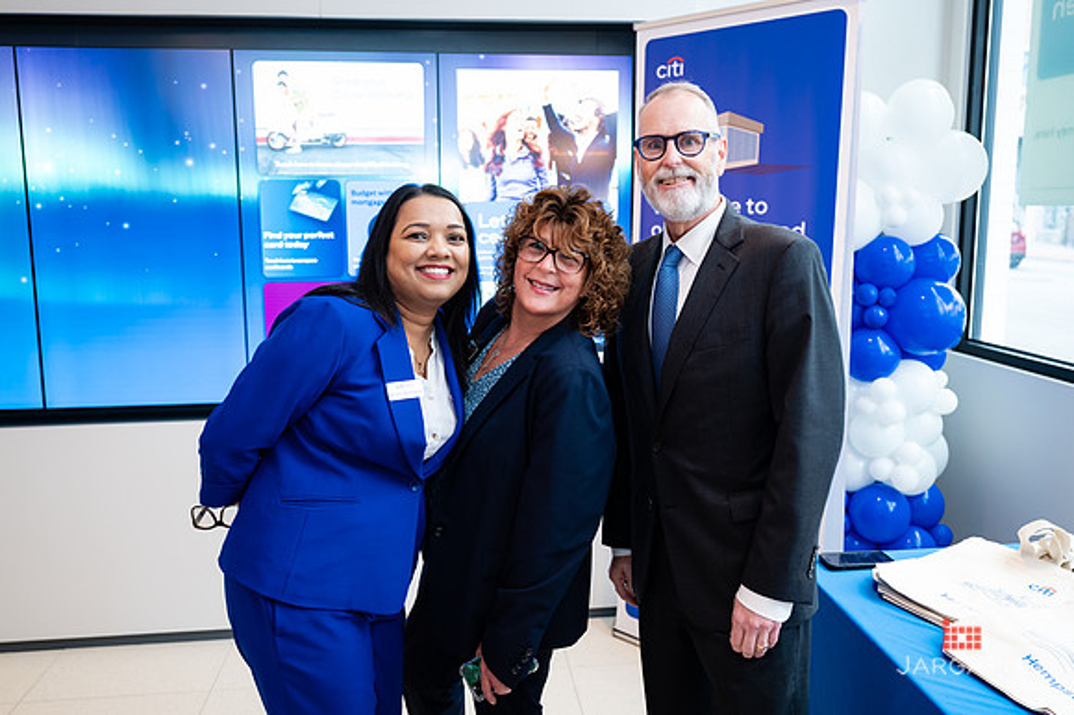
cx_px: 537
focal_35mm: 31
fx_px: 917
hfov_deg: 60.7
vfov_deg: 42.6
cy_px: 344
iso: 1000
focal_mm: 29.5
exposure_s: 1/200
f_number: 3.2
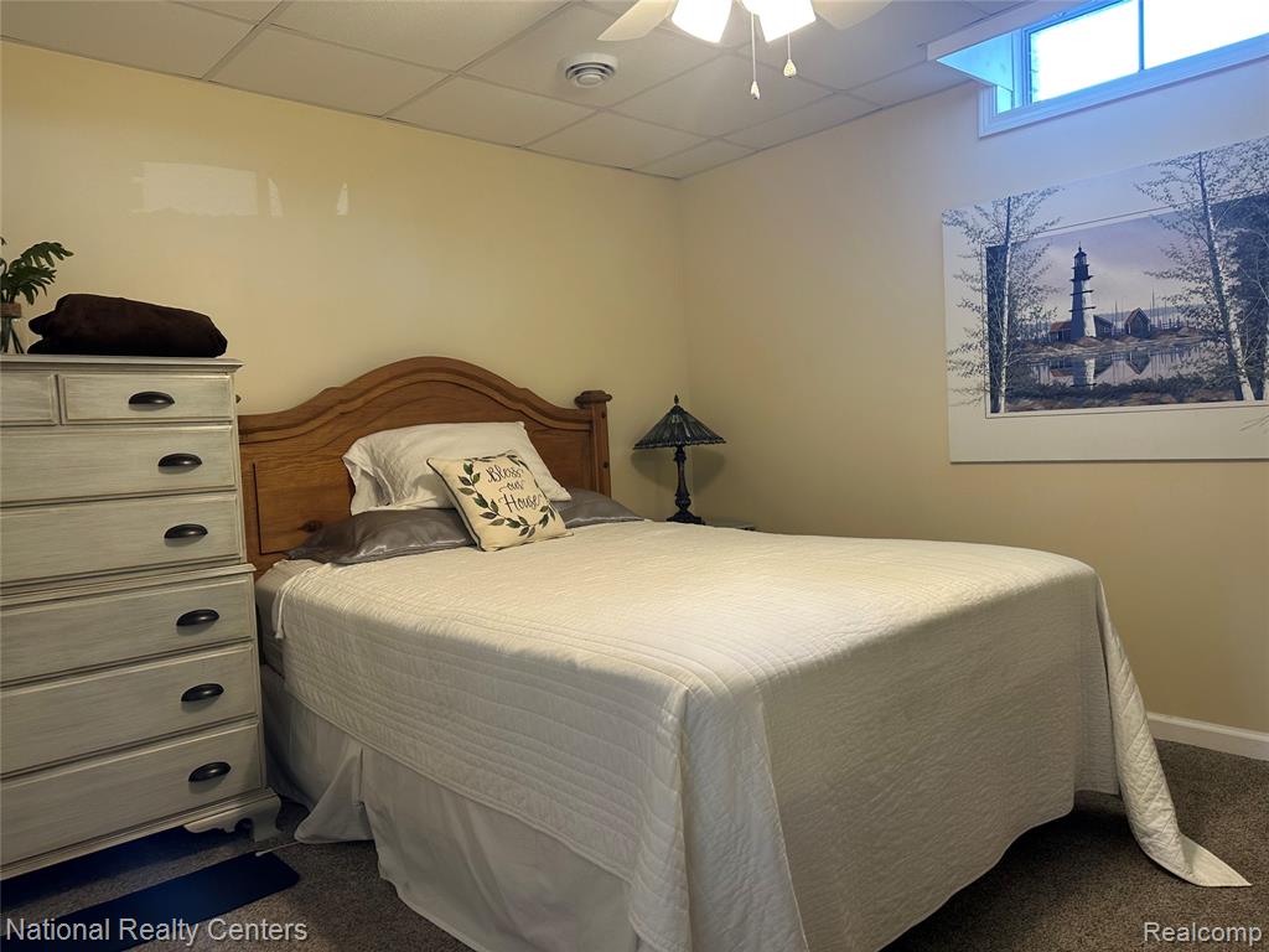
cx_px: 634
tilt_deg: -4.2
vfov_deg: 56.8
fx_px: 880
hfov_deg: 71.6
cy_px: 476
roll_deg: +3.3
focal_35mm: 24
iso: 160
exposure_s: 1/60
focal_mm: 6.86
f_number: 1.78
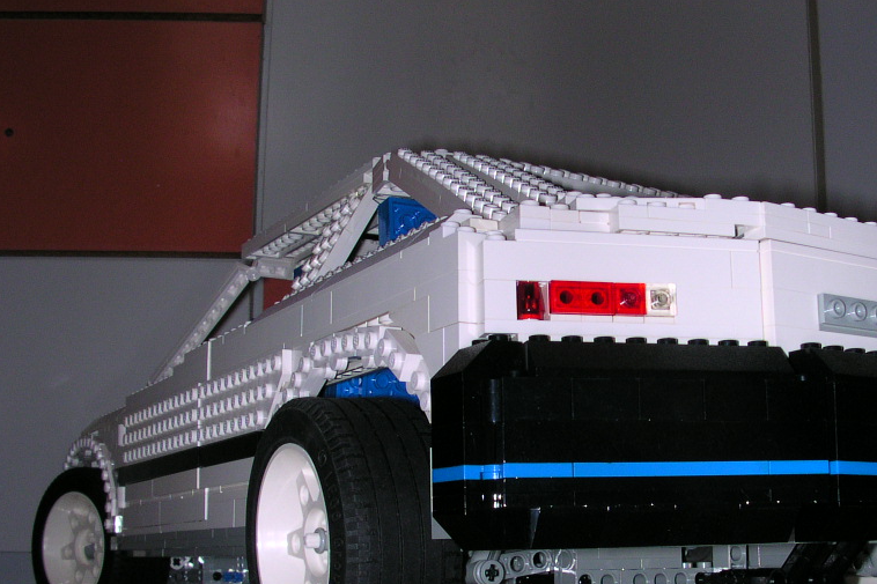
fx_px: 1266
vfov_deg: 25.7
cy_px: 439
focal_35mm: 52
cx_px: 562
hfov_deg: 37.9
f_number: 4.5
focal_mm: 5.6
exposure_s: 1/60
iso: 100
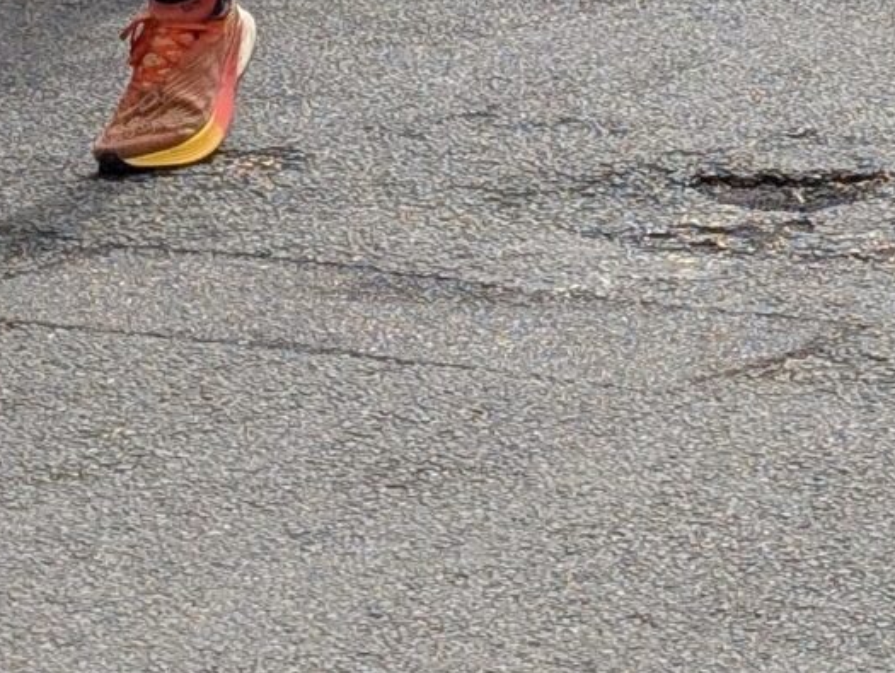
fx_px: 6186
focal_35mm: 239
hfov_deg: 8.2
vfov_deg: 6.1
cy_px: -716
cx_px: 881
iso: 18
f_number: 1.68
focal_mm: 6.9
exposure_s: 1/1166
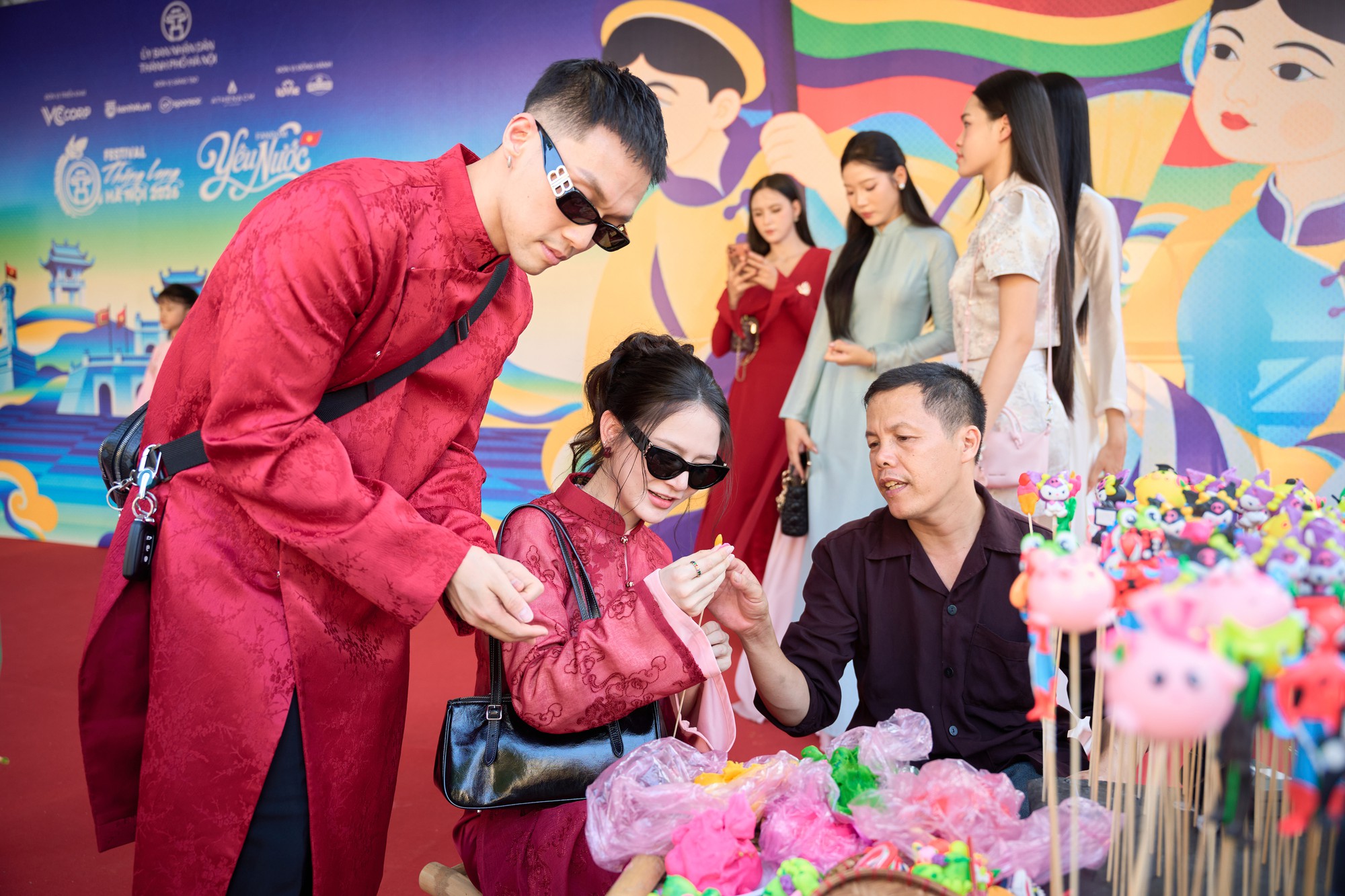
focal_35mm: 29
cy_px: 448
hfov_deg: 63.5
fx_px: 1087
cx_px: 672
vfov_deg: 44.8
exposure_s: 1/200
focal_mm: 29.1
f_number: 2.8
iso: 400
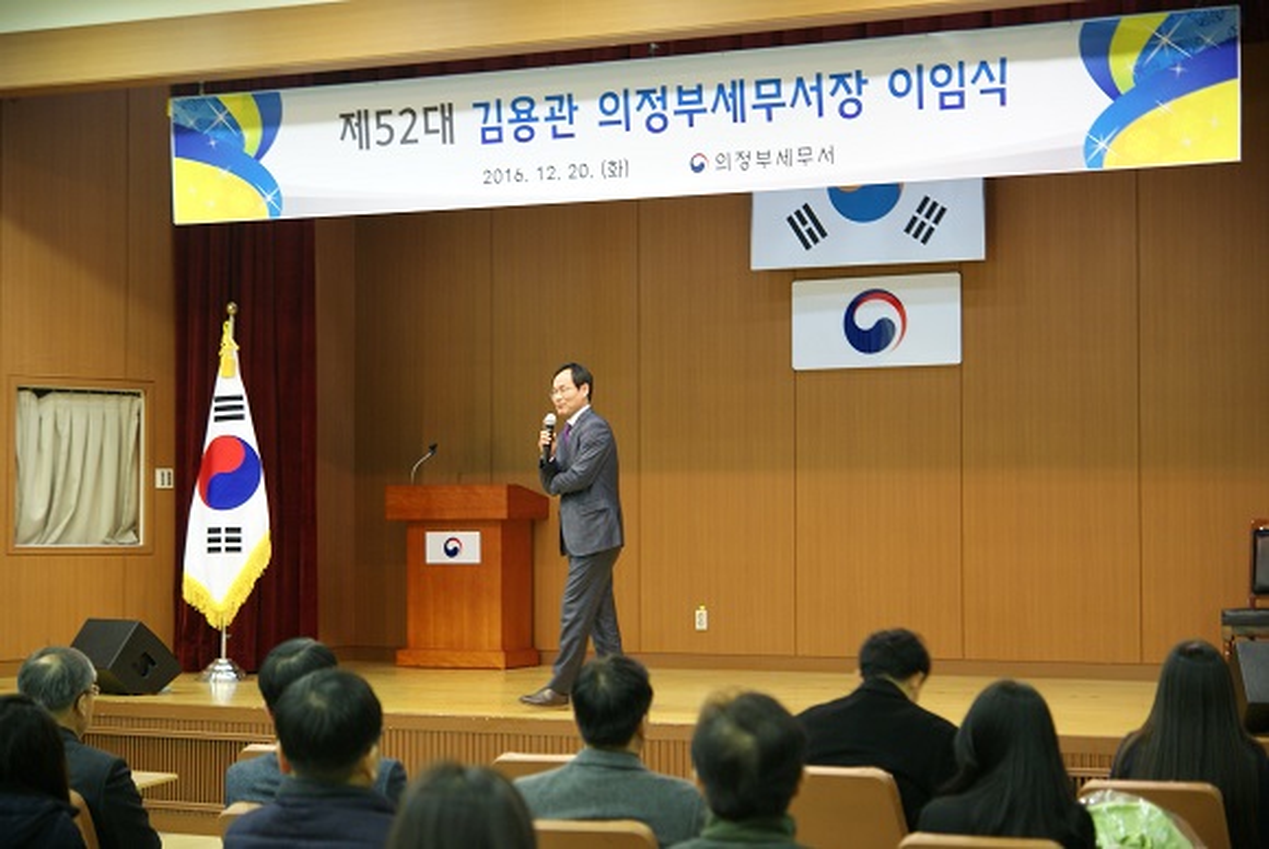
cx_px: 634
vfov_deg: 18.2
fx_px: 2646
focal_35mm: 75
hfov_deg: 27.0
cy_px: 424
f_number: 2.8
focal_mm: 50
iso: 400
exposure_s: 1/20
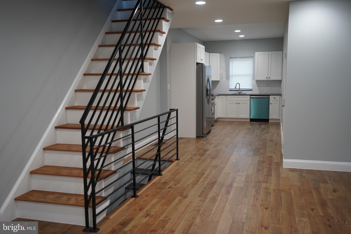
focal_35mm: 35
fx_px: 341
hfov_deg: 54.4
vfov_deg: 37.8
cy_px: 117
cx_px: 176
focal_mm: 35
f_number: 2.8
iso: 500
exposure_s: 1/40
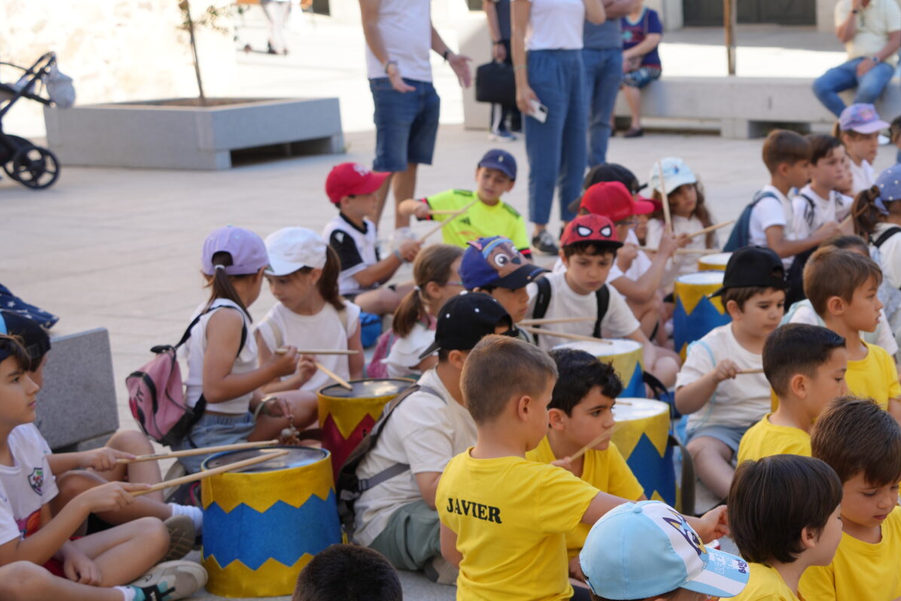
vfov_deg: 16.8
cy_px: 457
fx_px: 2027
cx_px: 738
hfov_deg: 24.6
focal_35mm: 81
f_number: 4
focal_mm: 47
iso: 100
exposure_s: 1/200
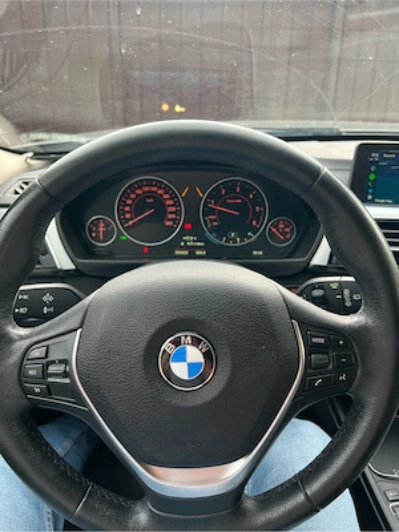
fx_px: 400
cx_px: 200
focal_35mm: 26
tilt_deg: -20.5
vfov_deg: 67.3
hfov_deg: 53.1
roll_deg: -2.9
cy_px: 266
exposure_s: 1/118
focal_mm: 5.7
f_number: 1.5
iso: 125
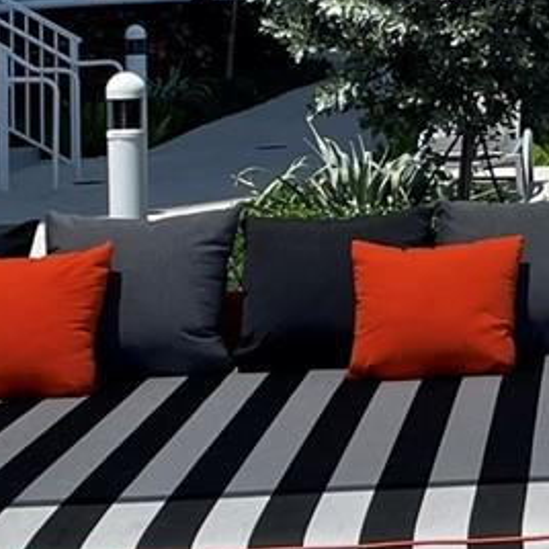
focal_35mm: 137
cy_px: -45
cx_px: 991
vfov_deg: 12.5
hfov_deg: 11.8
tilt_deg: -0.5
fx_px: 2458
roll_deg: +2.5
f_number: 1.6
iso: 32
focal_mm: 4.2
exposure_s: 1/5556
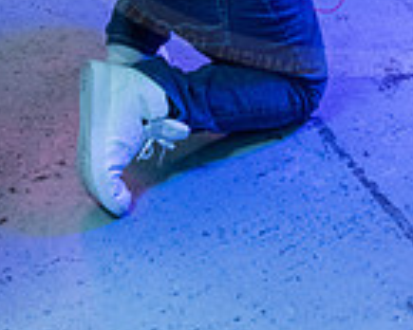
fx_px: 1528
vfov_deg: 11.3
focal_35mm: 125
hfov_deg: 15.3
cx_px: 319
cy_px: -293
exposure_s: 1/80
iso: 3200
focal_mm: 43
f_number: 4
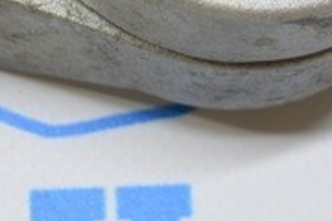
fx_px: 2204
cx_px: 81
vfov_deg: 5.7
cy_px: -134
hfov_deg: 8.6
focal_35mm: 239
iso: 400
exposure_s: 1/50
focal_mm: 28
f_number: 4.2
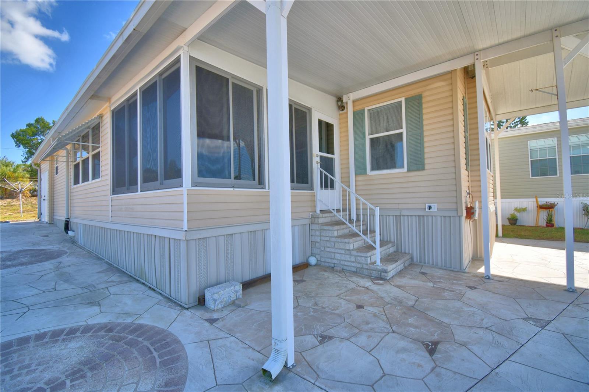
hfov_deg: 100.4
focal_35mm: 15
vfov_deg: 77.3
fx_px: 245
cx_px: 294
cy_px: 196
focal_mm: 10
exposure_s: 1/640
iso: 100
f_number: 4.5
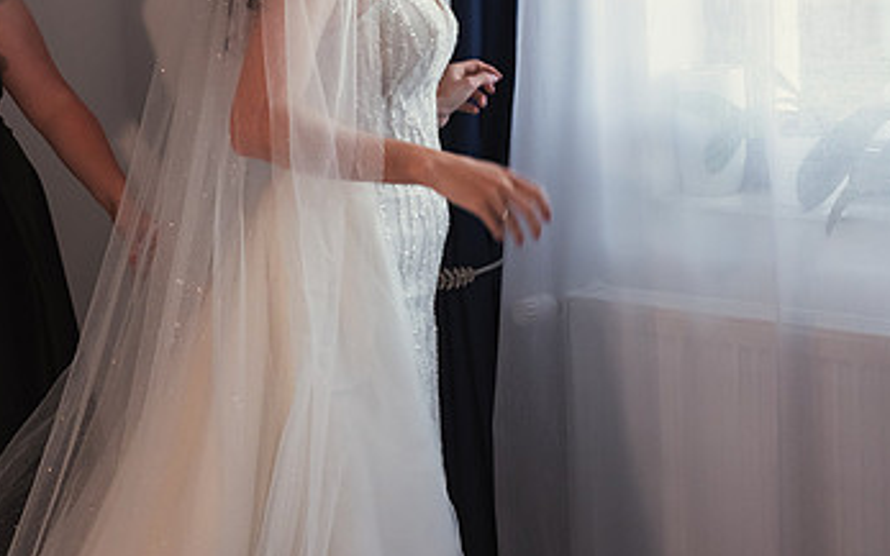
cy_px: 98
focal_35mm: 94
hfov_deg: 22.1
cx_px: 369
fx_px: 2280
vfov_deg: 13.8
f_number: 5
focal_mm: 48
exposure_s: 1/200
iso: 1600
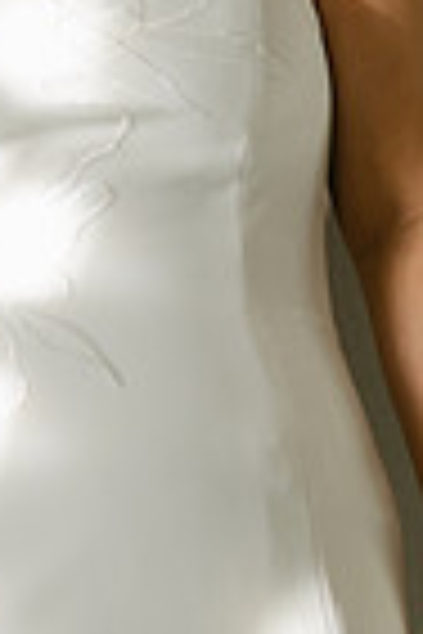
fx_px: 4776
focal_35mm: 271
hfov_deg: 5.0
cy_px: -4
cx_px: -184
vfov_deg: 7.6
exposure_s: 1/320
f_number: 1.8
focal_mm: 85
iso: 125
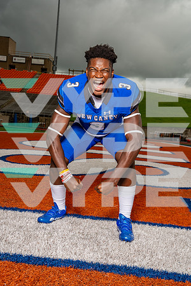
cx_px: 96
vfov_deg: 42.7
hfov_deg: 29.2
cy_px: 143
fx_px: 366
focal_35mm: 46
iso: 100
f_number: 5.6
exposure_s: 1/250
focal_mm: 46
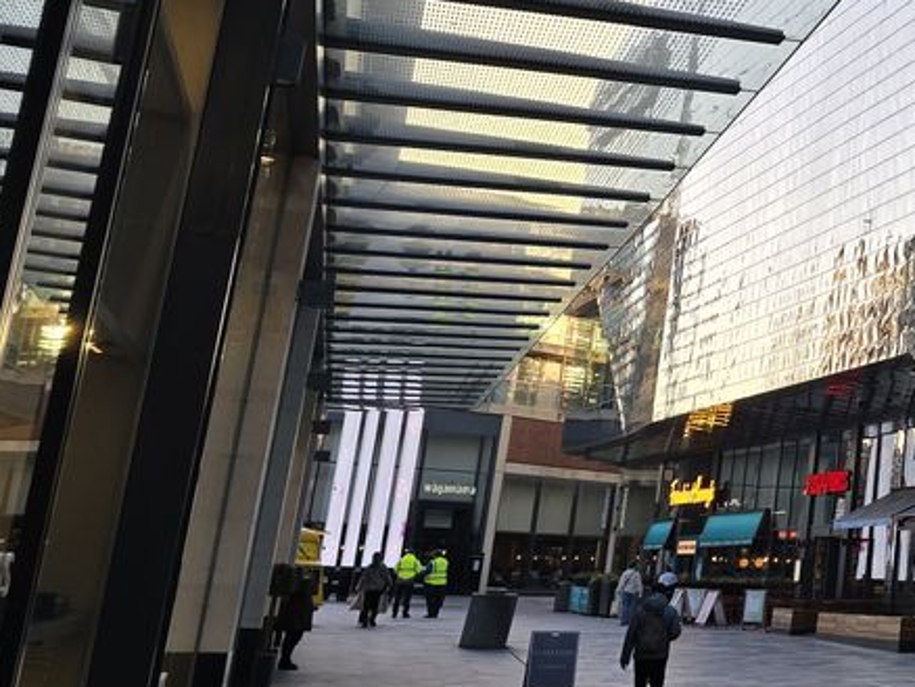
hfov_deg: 25.9
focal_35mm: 63
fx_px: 1666
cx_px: 1214
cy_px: 117
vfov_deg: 22.9
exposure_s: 1/119
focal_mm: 6.3
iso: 12
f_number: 1.7
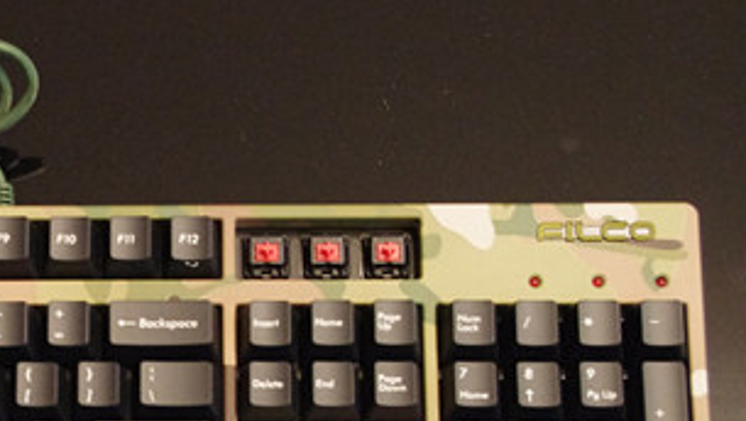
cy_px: 452
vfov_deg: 11.2
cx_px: -37
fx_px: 2118
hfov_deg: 19.3
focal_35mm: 107
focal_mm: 26.25
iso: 3200
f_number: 5
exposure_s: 1/5
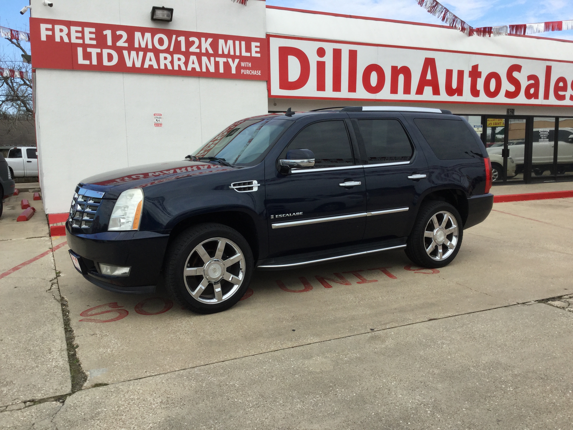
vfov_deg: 45.4
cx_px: 286
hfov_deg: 58.4
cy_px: 215
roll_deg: +0.0
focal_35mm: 31
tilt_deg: -7.7
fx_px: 513
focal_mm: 3.3
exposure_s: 1/831
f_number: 2.4
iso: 25
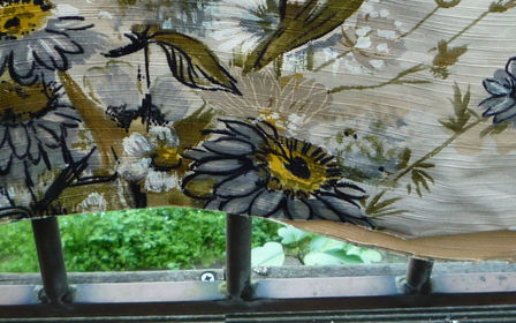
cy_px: 83
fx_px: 998
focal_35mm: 71
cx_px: 281
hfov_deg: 29.0
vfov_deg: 18.2
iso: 125
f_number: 3.3
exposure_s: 1/30
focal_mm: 5.2
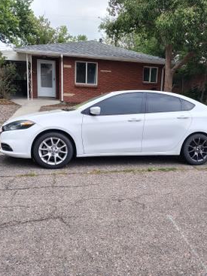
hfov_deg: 42.5
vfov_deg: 55.4
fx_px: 263
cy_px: 138
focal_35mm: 33
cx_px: 133
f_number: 1.8
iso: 100
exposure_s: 1/213
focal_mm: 5.56
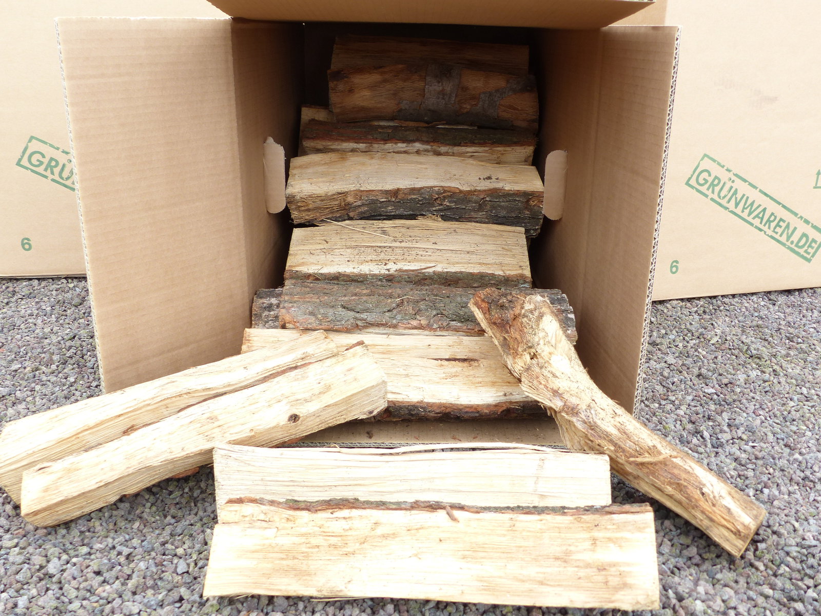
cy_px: 308
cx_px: 410
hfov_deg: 54.0
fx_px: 806
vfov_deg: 41.8
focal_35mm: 34
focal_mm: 6
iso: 100
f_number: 3.5
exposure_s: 1/125
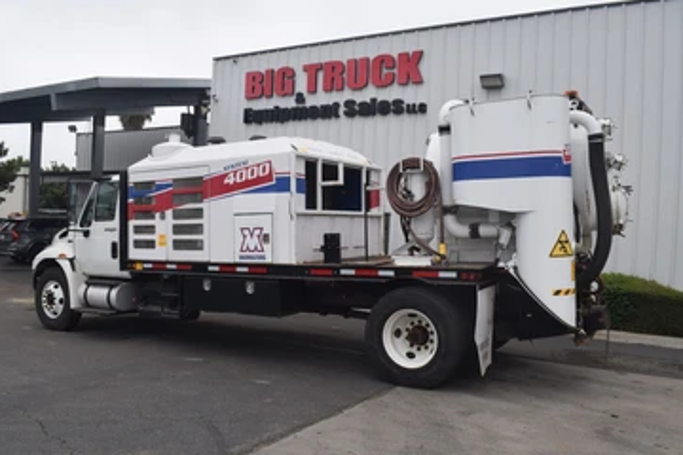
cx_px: 317
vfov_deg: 43.6
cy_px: 223
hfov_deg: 61.9
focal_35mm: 30
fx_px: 569
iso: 200
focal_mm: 18
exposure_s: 1/400
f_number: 10
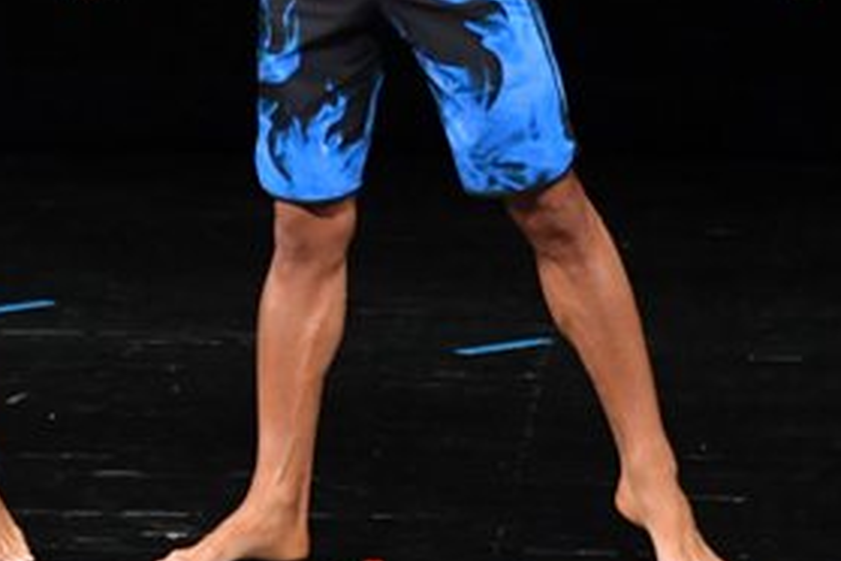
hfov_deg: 2.8
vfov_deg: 1.8
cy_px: -15
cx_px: -128
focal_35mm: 749
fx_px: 17496
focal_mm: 180
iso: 3200
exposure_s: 1/400
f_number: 5.6
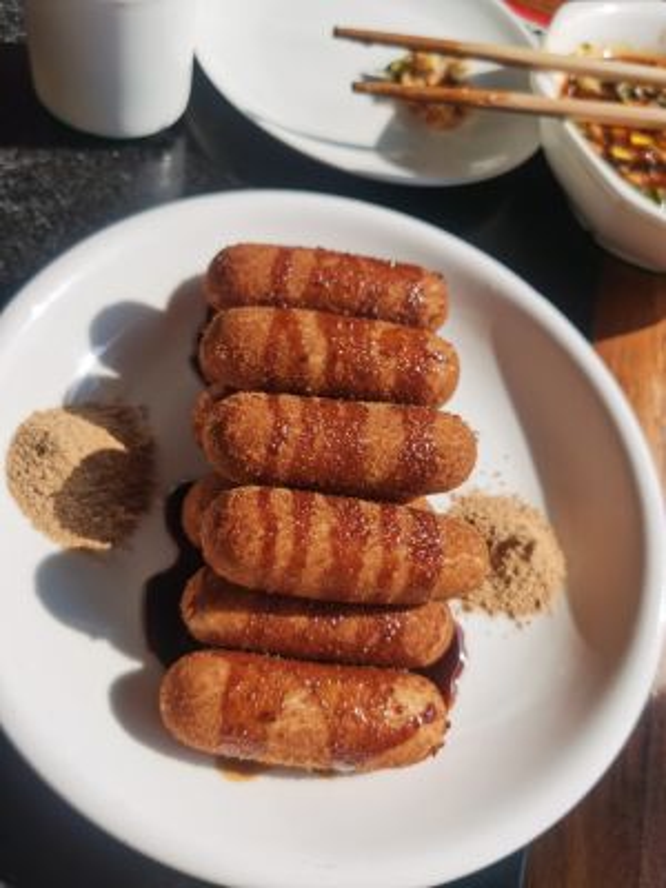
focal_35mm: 27
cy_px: 444
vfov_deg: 65.3
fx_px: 693
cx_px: 333
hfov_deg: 51.4
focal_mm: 5.56
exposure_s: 1/10000
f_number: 1.6
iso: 50
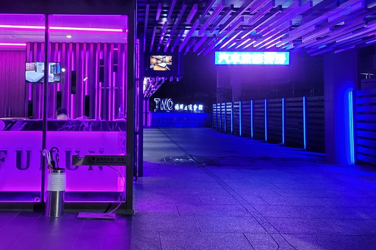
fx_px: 449
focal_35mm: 43
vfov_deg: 31.0
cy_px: 85
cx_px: 148
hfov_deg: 45.2
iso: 640
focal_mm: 5.4
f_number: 1.8
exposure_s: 1/40
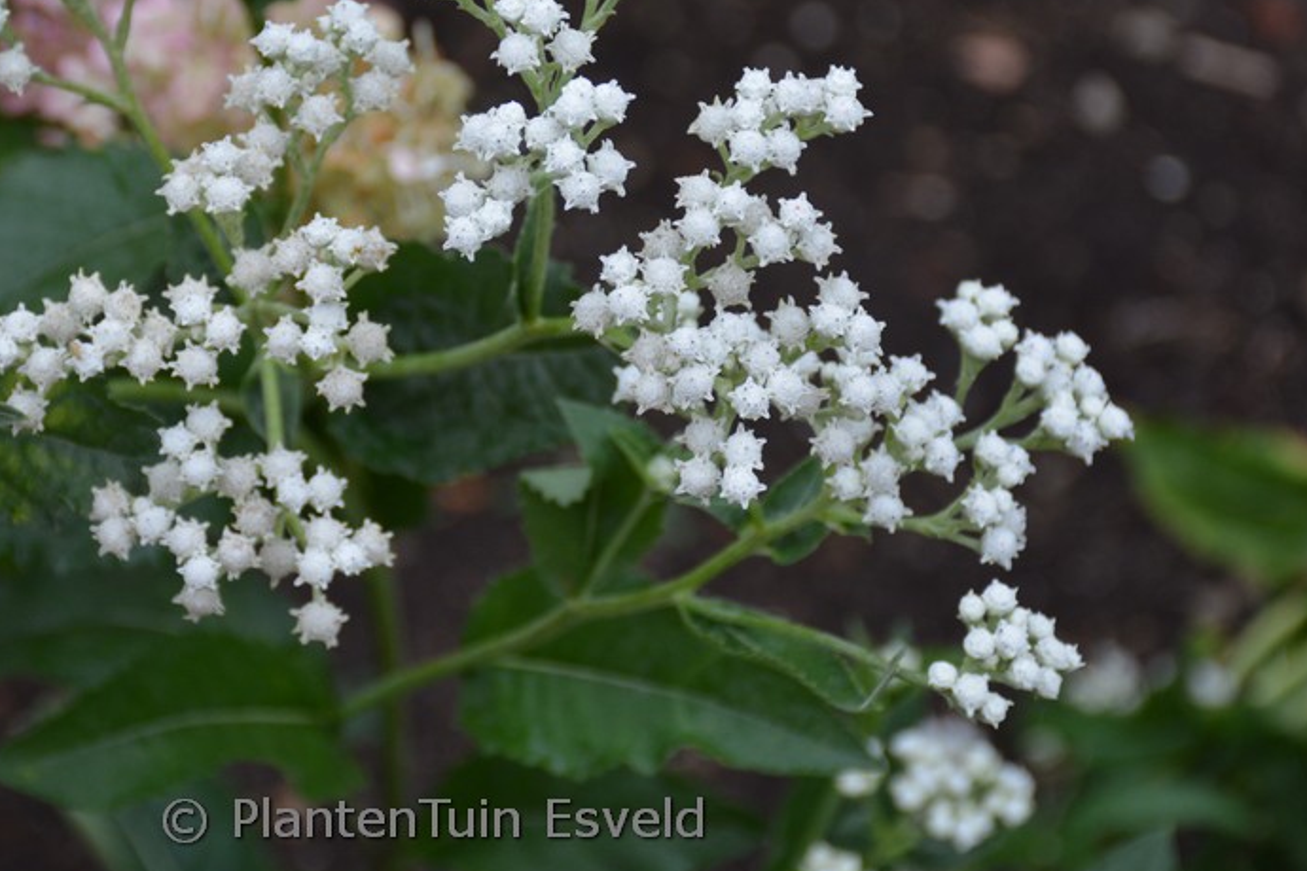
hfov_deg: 14.8
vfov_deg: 9.9
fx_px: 5010
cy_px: 304
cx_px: 438
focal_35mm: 138
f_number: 5
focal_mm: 62
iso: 400
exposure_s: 1/250
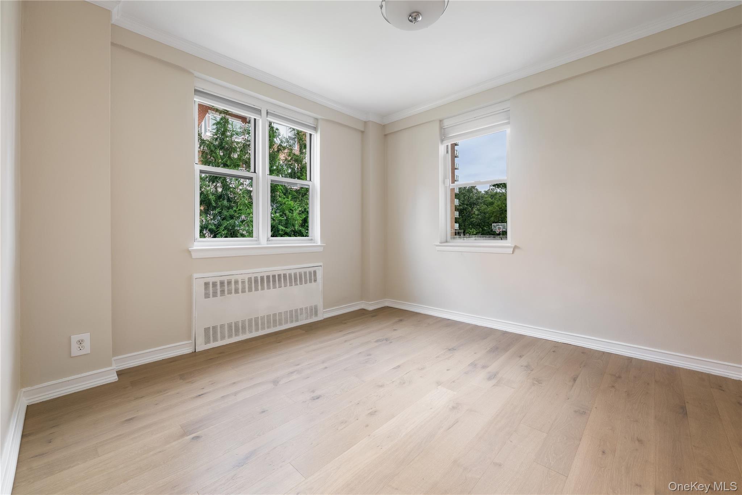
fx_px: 289
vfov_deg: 81.2
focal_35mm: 14
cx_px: 371
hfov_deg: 104.3
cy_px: 248
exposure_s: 1.3
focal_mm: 14
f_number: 9
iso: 320
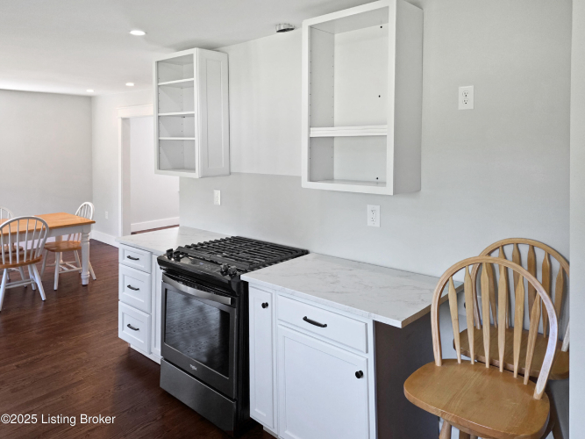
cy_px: 220
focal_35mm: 23
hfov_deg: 73.9
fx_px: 389
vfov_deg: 58.9
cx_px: 292
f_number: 1.7
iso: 250
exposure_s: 1/120
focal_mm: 6.25
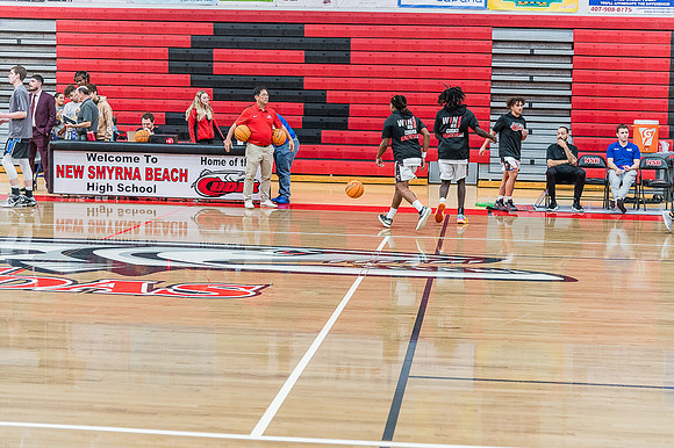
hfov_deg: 30.5
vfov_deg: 20.6
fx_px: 1235
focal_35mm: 66
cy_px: 224
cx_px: 337
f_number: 4
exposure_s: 1/320
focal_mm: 66
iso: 5000
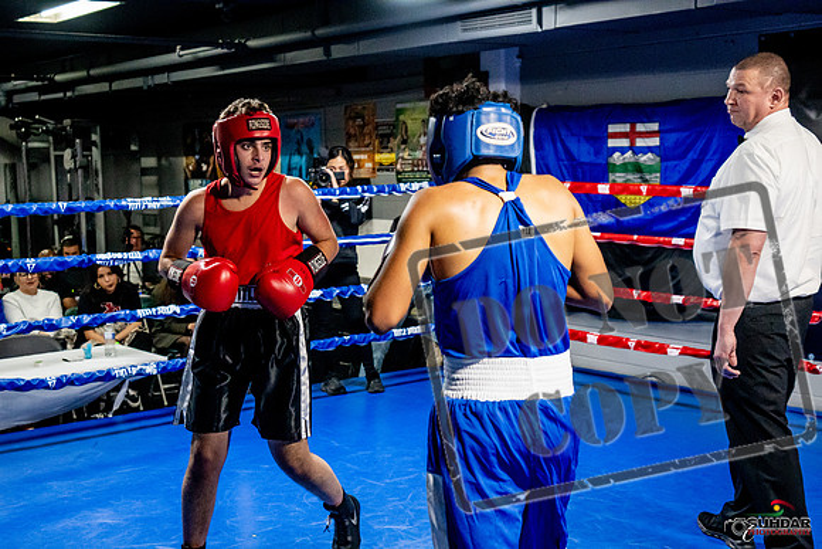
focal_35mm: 52
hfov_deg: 38.2
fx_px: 1188
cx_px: 411
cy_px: 274
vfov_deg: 26.0
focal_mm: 35
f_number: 2.8
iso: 5000
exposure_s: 1/800
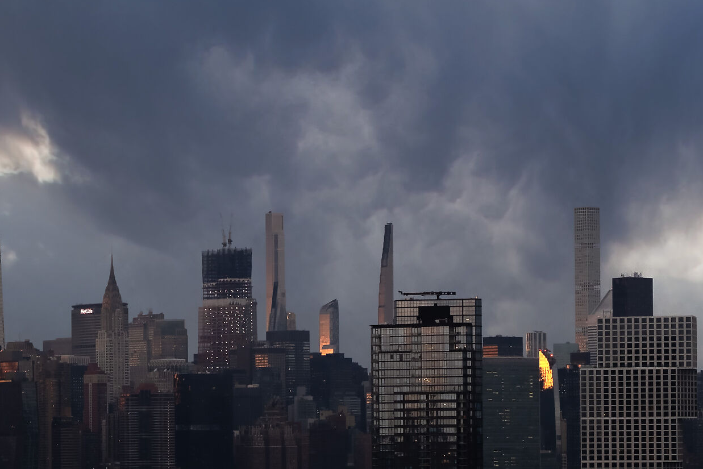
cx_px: 268
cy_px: 412
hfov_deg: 15.7
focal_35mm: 130
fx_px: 2539
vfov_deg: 10.5
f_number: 6.4
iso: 400
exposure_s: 1/80
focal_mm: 44.7
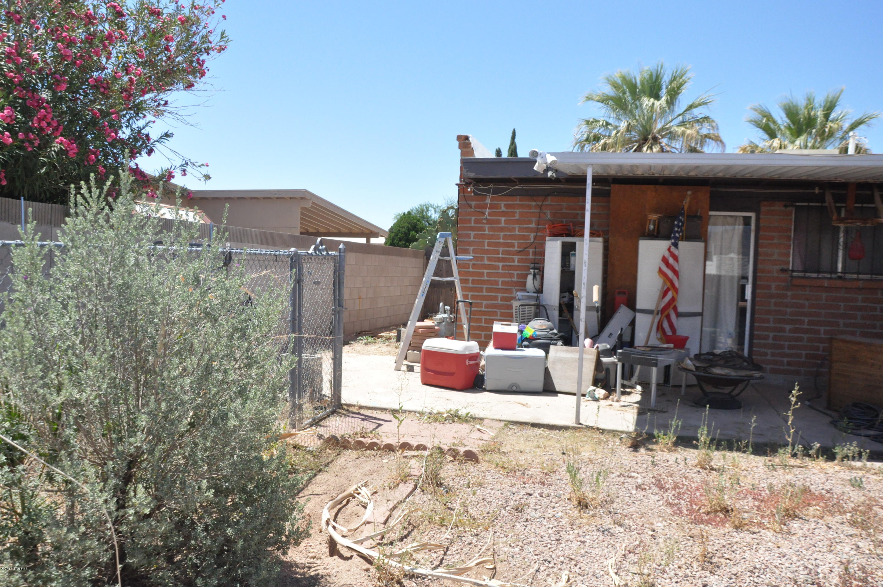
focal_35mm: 27
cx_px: 442
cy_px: 294
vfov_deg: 47.8
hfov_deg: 67.4
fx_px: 661
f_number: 8
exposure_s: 1/4000
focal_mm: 18
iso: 2000
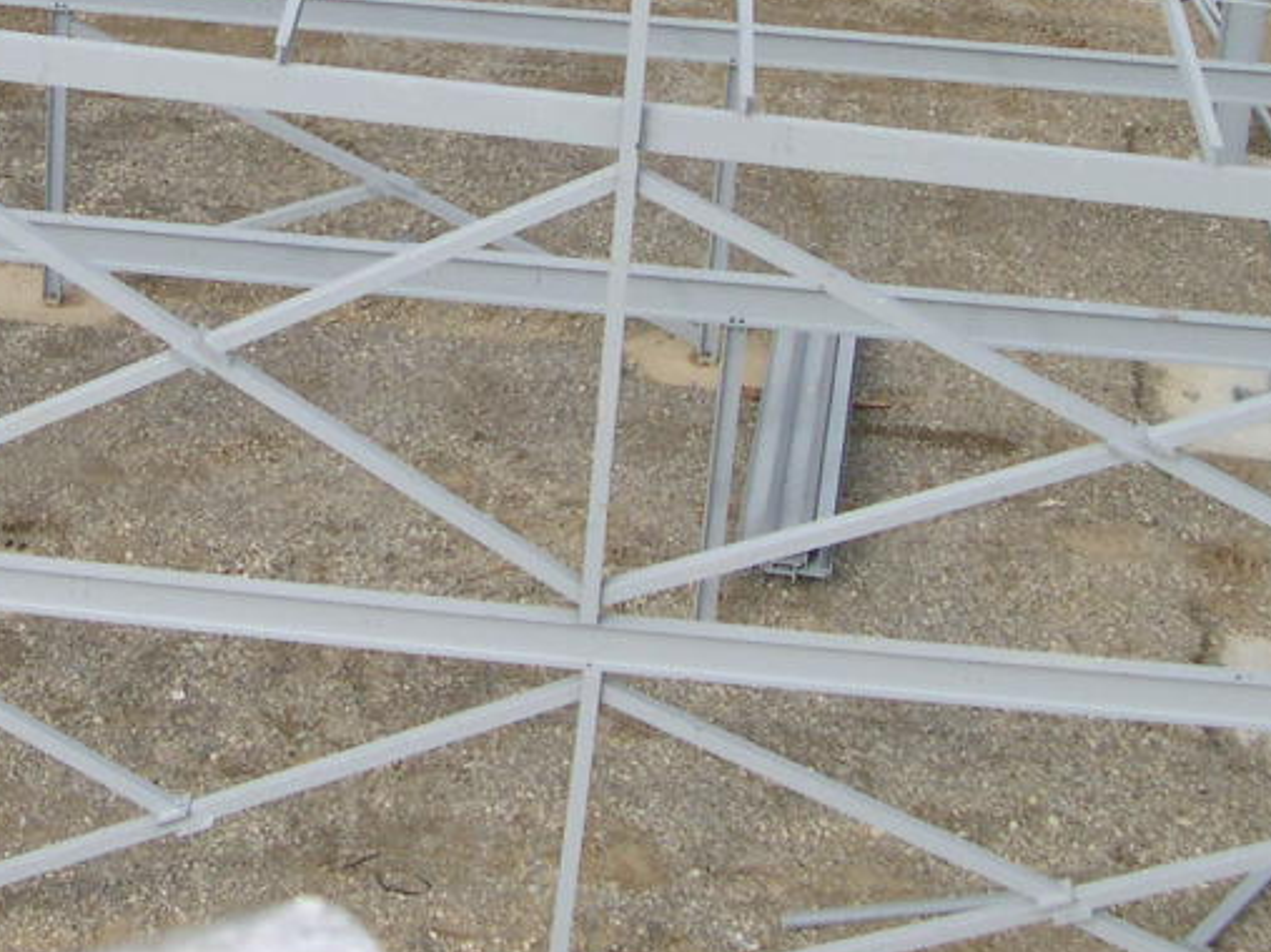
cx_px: 45
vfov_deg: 14.9
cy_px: -158
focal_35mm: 96
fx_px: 3524
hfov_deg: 19.9
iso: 141
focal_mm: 8
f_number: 7.6
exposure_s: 1/205
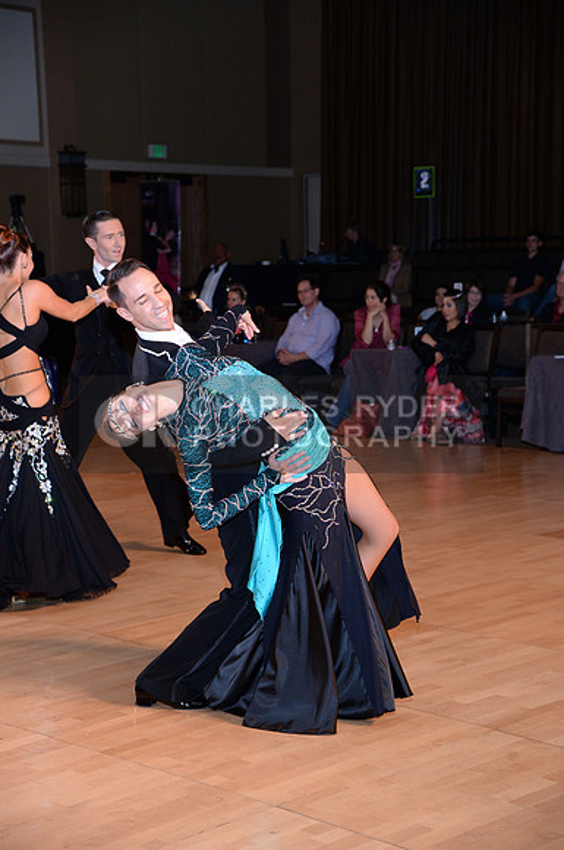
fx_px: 1650
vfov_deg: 28.9
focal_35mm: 70
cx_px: 282
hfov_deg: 19.4
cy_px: 425
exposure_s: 1/200
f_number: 5
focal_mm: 70
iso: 2000
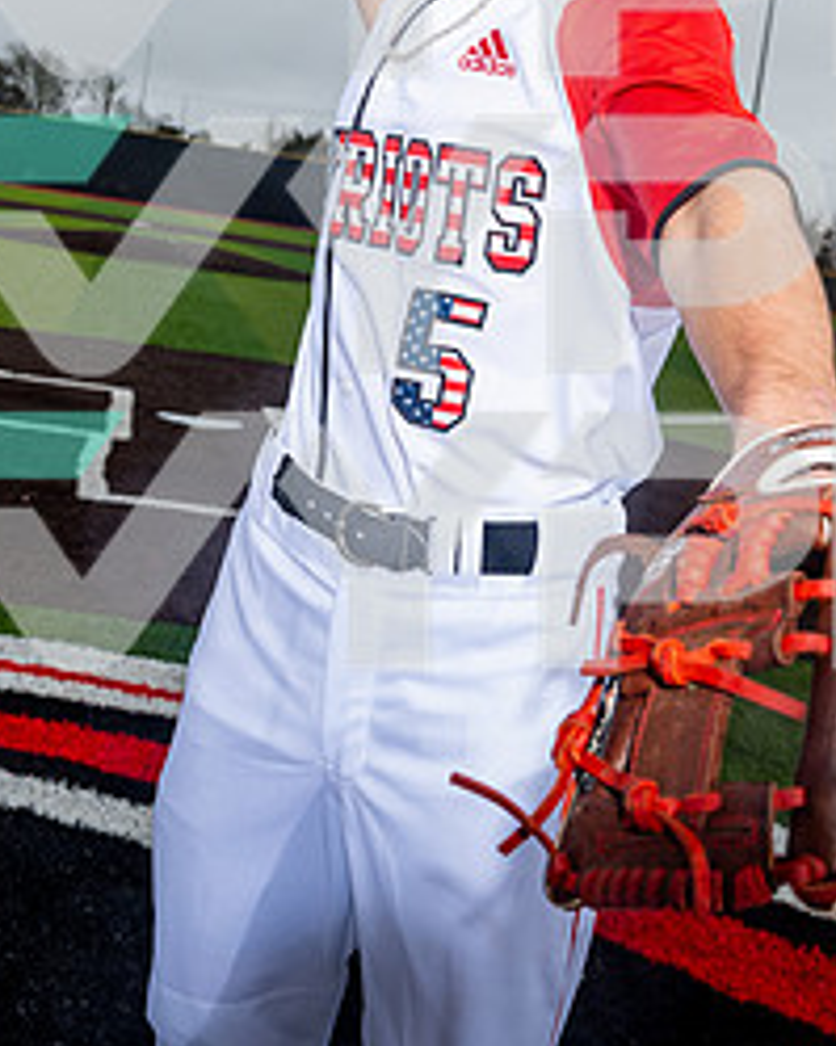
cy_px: 248
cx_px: 500
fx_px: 1733
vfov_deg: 32.9
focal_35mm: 56
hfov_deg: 27.1
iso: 320
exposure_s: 1/125
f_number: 8
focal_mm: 33
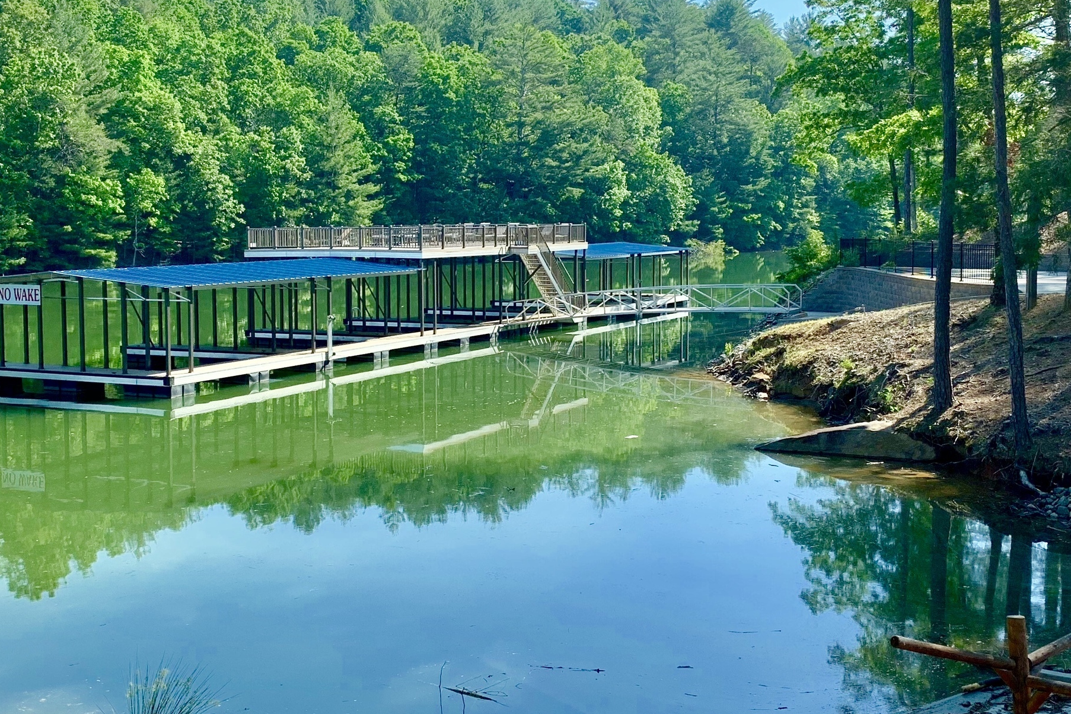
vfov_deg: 29.2
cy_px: 296
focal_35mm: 46
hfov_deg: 42.7
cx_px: 463
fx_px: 1368
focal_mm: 4.25
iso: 25
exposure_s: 1/1220
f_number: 1.8
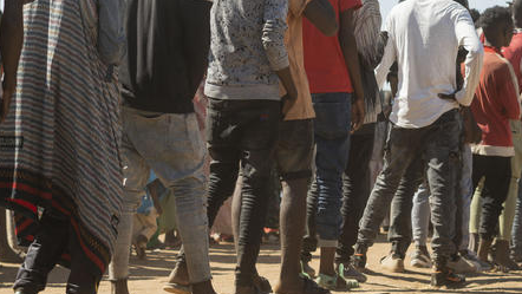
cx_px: 265
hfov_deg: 19.6
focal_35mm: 109
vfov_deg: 11.1
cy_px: 153
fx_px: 1509
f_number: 3.2
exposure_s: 1/160
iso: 100
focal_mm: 50
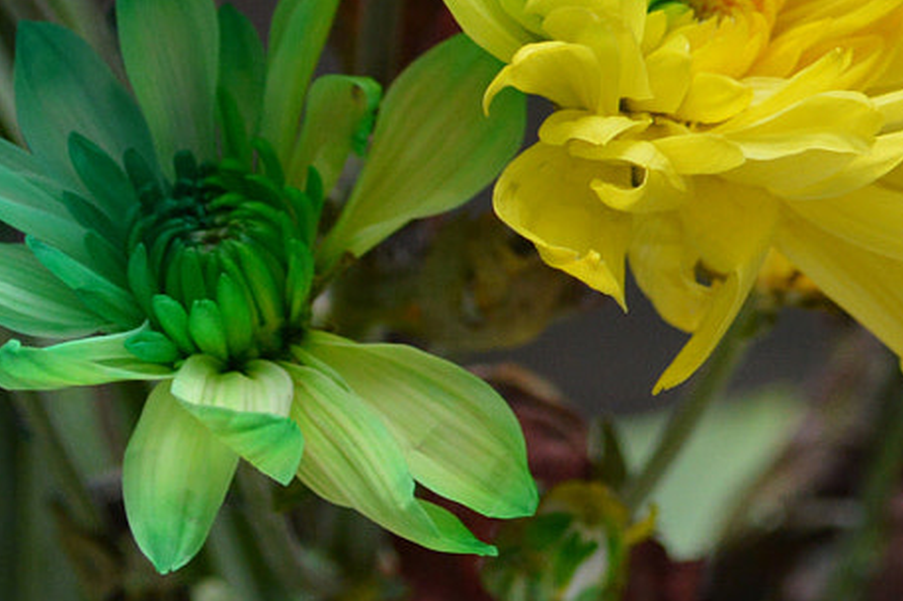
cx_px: 996
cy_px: -182
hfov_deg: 9.7
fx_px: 5264
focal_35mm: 210
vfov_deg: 6.5
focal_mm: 40
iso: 400
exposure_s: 1/160
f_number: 5.3
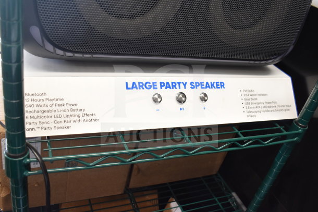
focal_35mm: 33
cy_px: 106
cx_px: 159
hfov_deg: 57.2
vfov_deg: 40.0
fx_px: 292
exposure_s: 1/40
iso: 1000
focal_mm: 22
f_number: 3.8
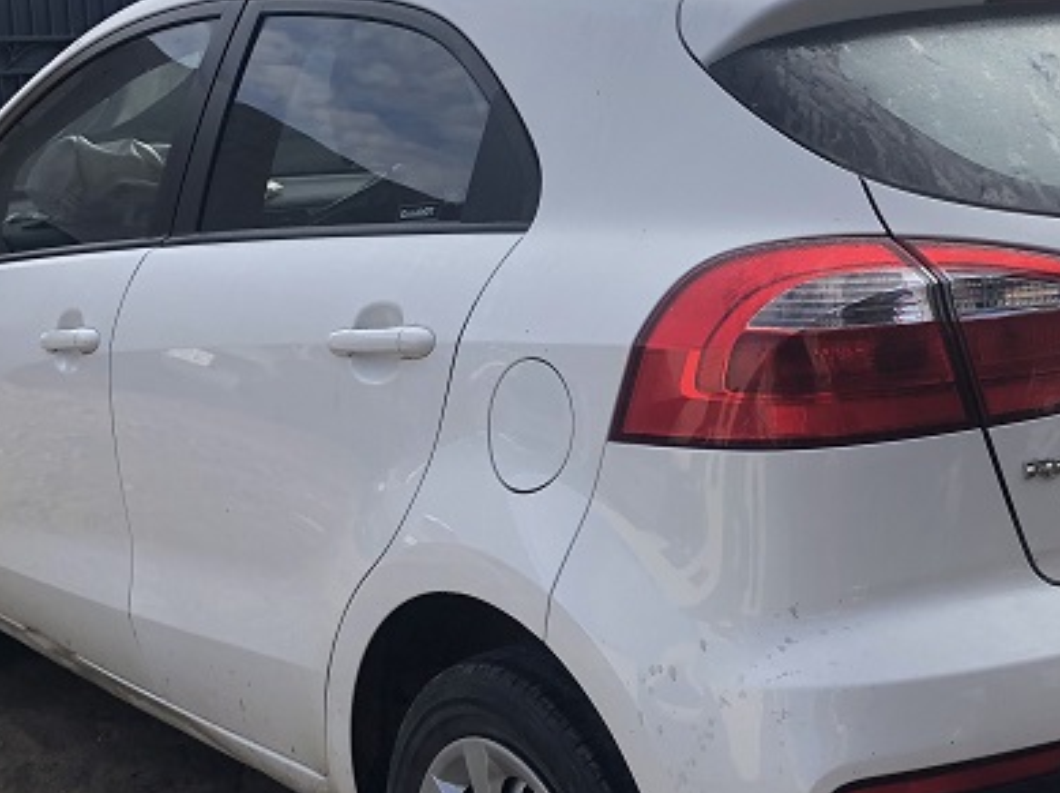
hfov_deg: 29.9
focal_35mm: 64
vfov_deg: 22.9
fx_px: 1958
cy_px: 461
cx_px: 755
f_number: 1.8
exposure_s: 1/762
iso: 20
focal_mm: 3.99
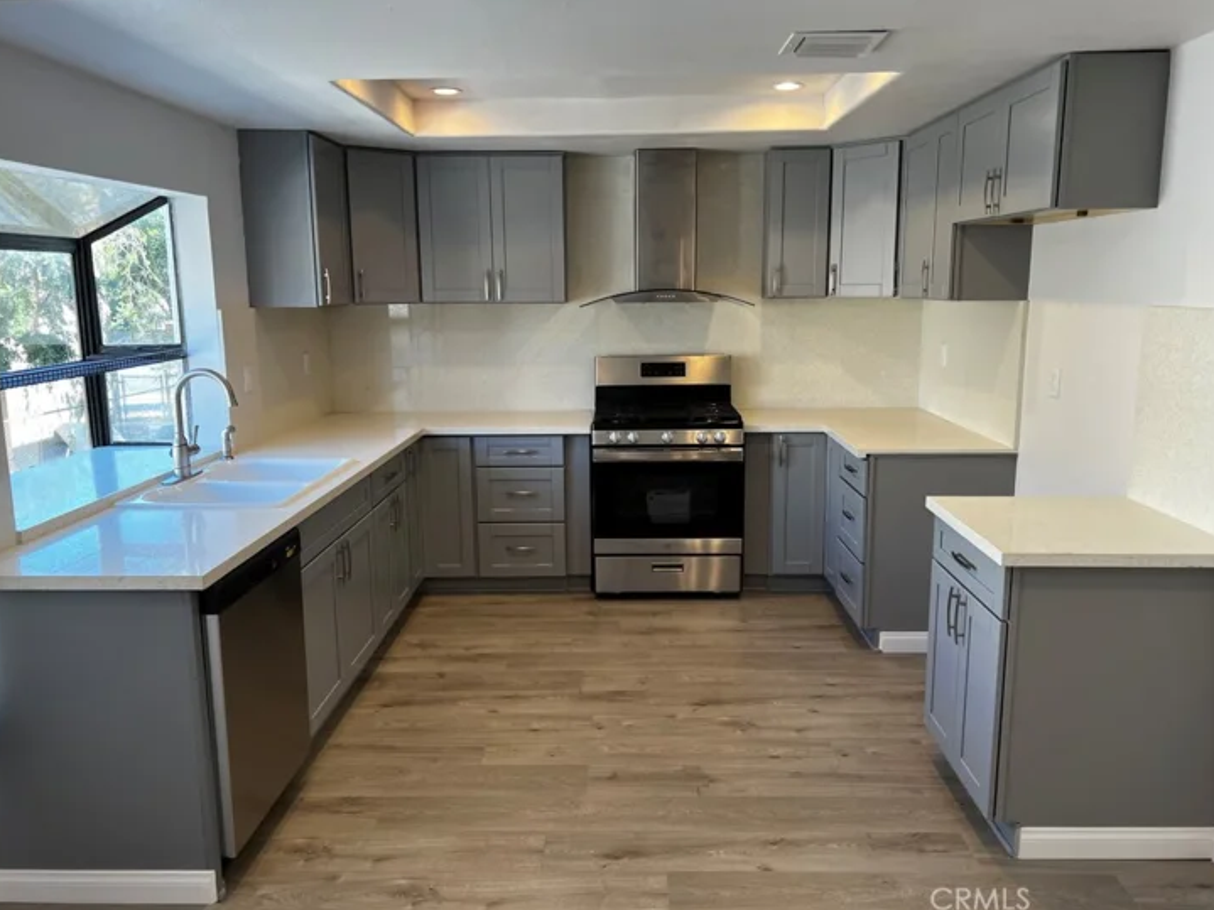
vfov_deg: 51.3
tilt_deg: -9.7
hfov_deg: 65.3
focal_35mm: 27
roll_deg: +0.6
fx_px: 947
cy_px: 444
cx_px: 612
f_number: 1.5
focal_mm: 5.7
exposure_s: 1/151
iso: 50
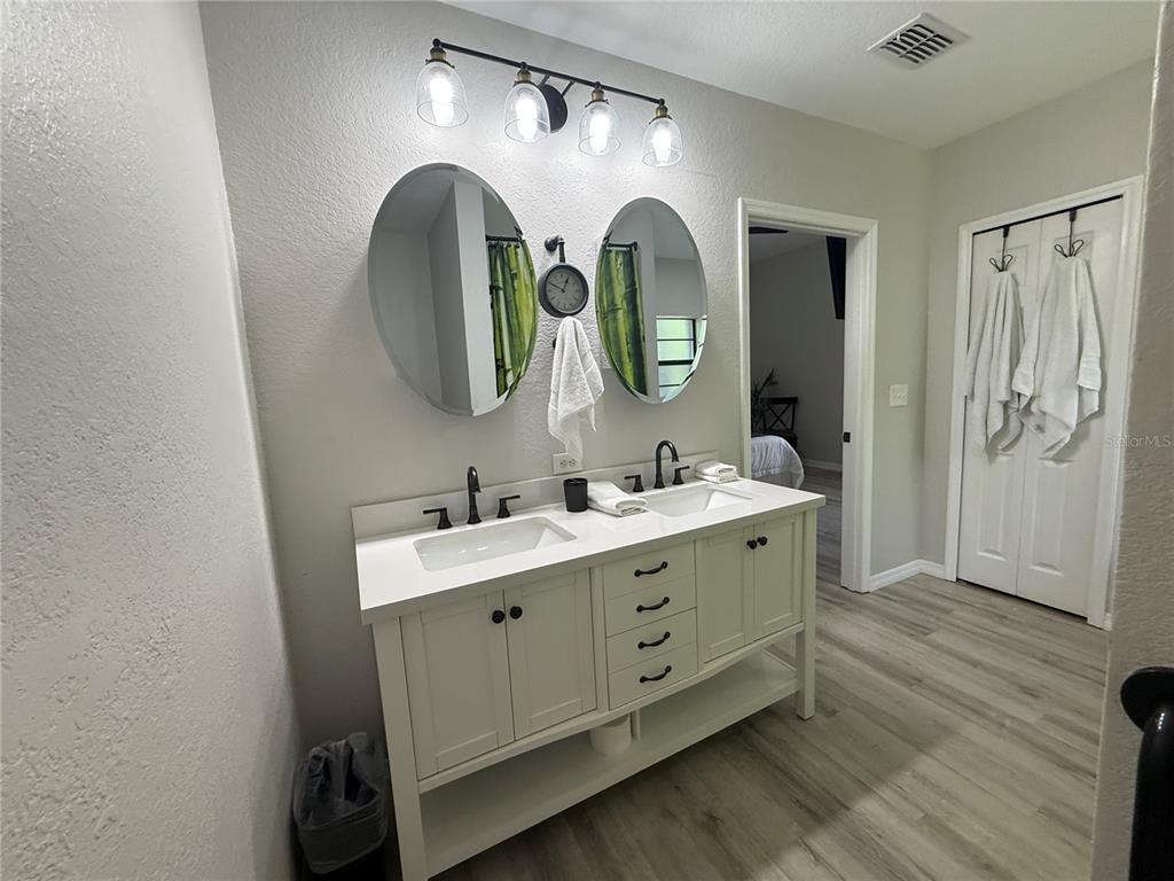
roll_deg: +2.9
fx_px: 475
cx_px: 587
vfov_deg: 85.7
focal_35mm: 14
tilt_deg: -6.3
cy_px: 440
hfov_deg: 102.1
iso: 250
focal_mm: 2.22
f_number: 2.2
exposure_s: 1/120
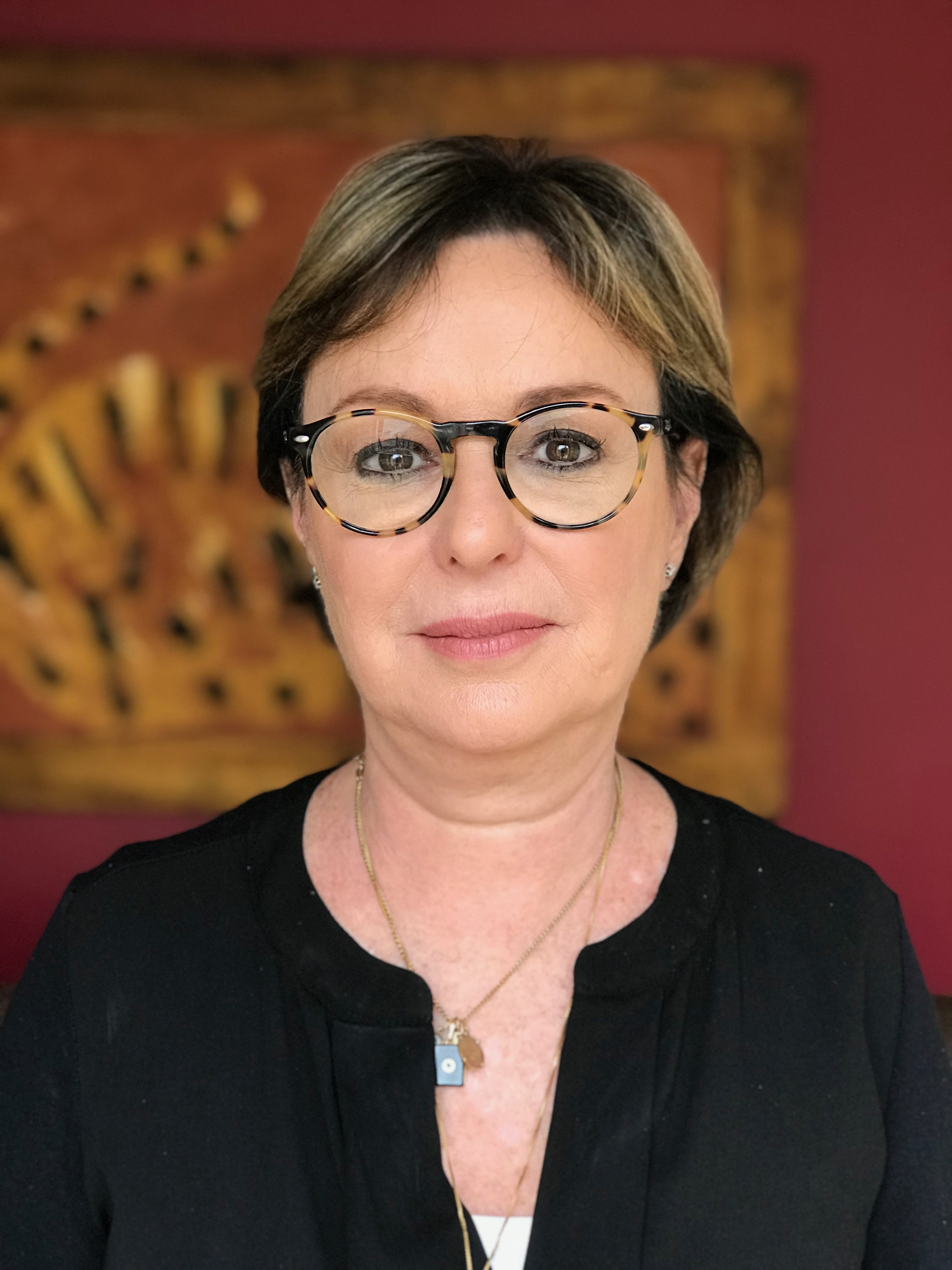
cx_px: 476
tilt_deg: -4.7
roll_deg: -1.1
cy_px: 635
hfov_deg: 25.7
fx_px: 2090
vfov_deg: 33.8
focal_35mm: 57
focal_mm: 6.6
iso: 100
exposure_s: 1/60
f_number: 2.8
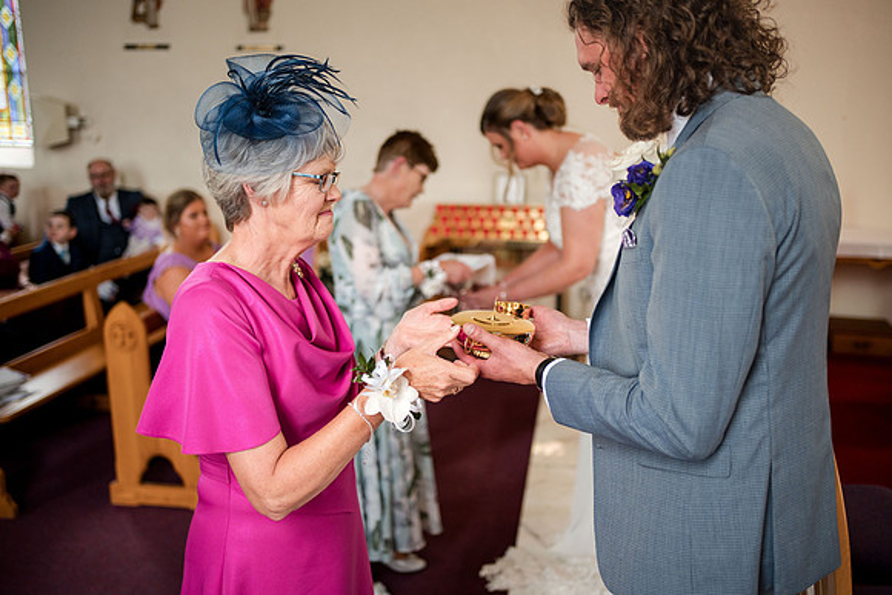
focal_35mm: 35
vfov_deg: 37.9
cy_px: 298
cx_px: 446
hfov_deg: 54.4
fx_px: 867
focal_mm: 35
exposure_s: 1/500
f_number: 1.8
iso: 1250
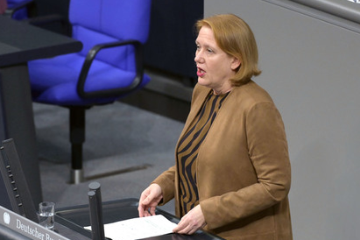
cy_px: 130
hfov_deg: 6.1
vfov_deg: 4.0
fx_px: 3400
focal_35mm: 340
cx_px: 194
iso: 10000
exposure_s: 1/320
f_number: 5.6
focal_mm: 310
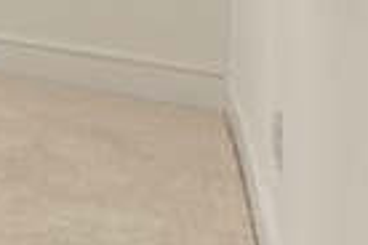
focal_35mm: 104
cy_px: -289
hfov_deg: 10.3
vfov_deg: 11.5
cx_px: -848
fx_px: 1063
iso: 320
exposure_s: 1/25
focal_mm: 14
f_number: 6.3
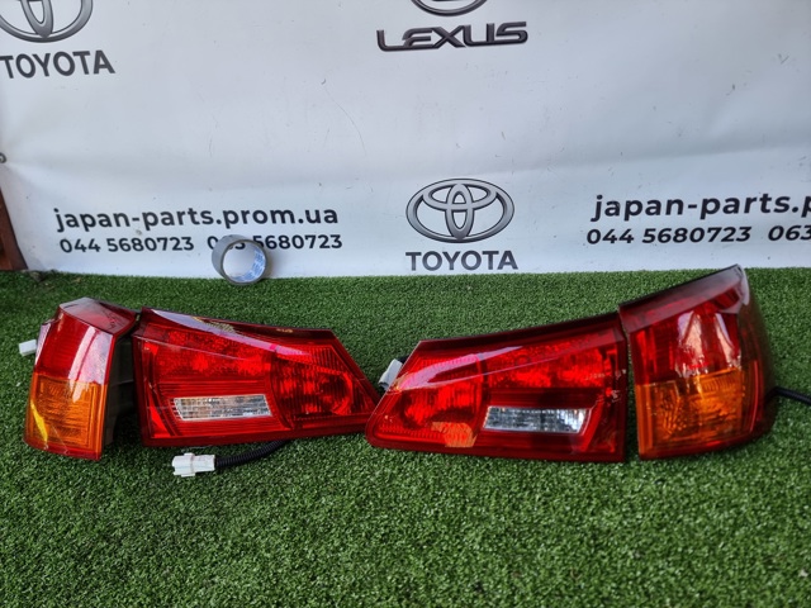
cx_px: 406
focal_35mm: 24
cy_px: 304
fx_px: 562
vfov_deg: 56.8
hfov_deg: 71.6
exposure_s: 1/100
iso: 50
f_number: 1.8
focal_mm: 6.7
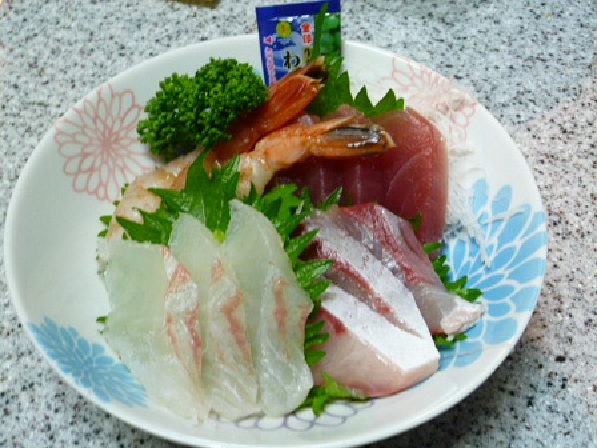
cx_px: 298
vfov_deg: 29.1
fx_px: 862
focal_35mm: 50
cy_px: 224
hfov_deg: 38.2
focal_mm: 8.9
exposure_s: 1/8
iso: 400
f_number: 4
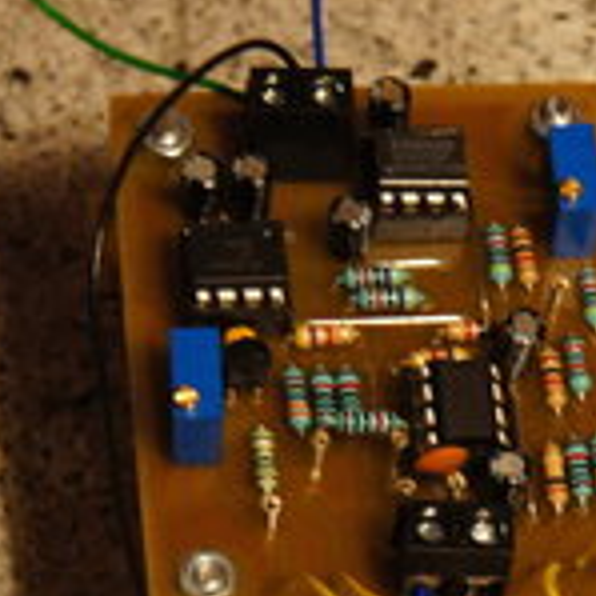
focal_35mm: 239
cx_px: 486
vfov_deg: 7.3
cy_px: 528
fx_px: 4656
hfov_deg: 7.3
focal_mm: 70
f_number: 14
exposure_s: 1/20
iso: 1600
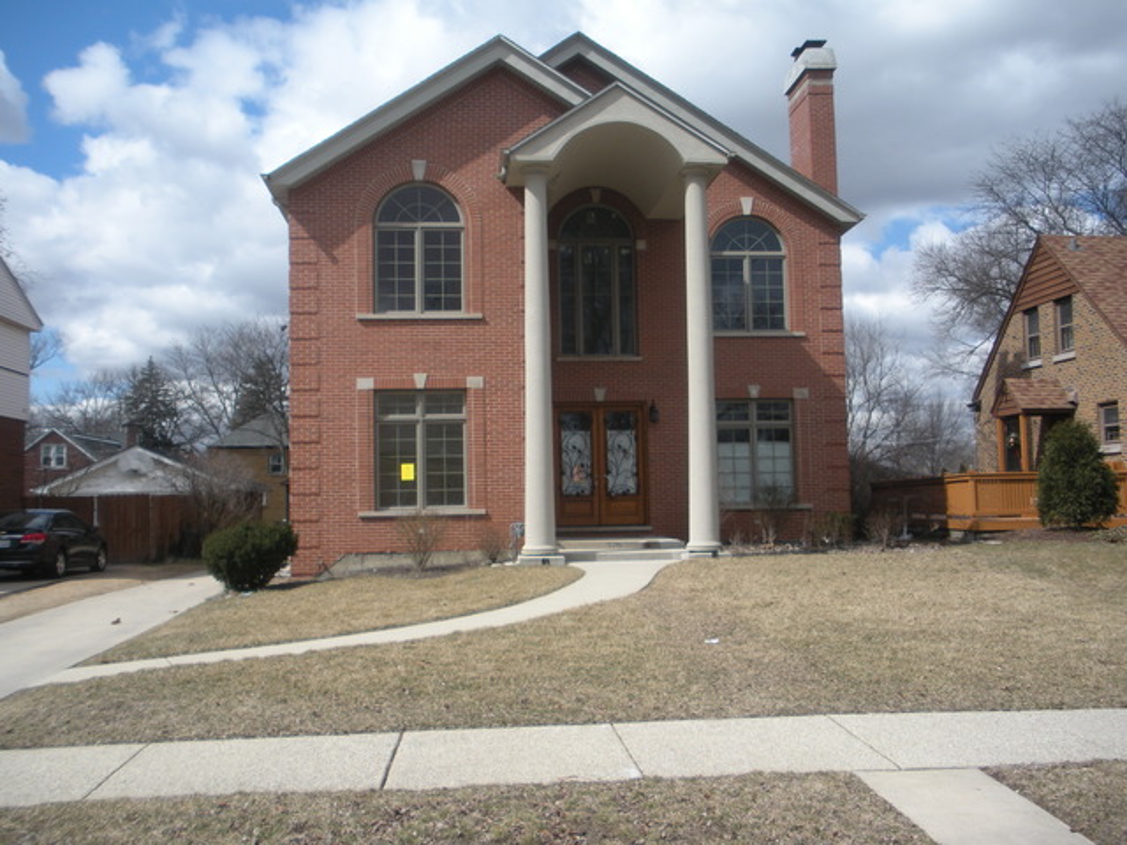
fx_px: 1172
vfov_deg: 39.7
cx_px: 564
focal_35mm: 36
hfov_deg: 51.4
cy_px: 422
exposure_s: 1/747
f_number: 3.5
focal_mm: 6.3
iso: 64
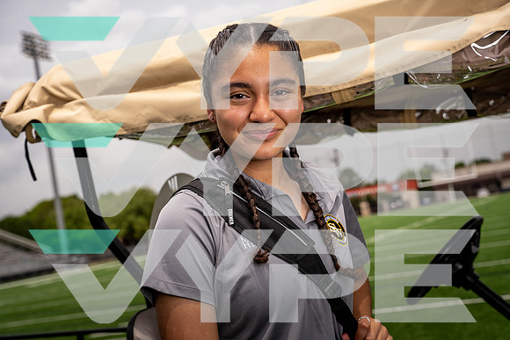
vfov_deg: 25.1
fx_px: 765
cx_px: 255
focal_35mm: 54
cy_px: 170
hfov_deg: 36.9
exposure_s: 1/250
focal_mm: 54
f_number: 5.6
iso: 100
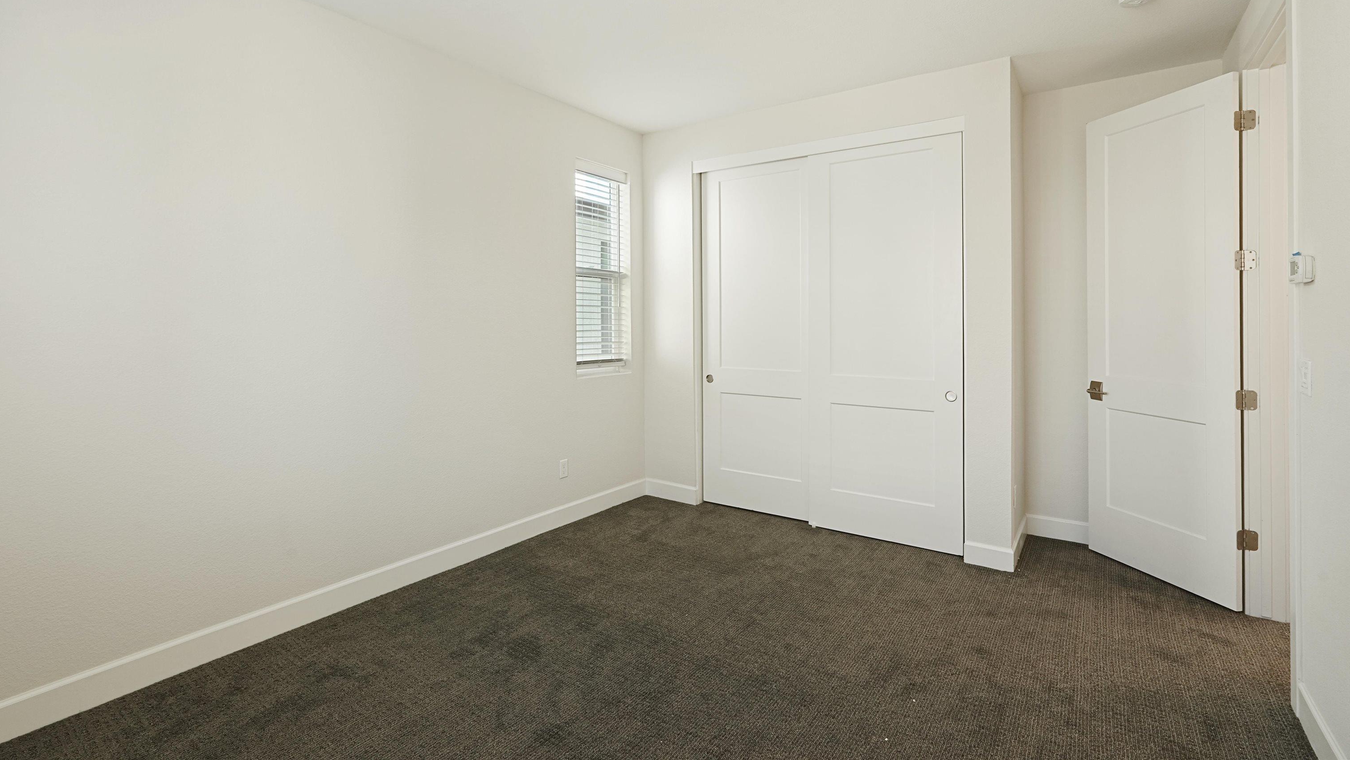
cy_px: 304
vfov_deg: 61.8
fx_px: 628
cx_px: 669
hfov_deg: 94.2
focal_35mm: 18
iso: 500
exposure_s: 1/6
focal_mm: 16.5
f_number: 11
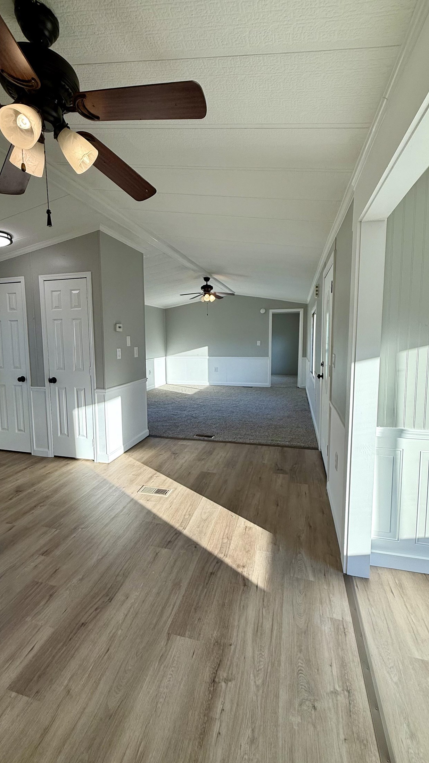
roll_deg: +1.1
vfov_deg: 99.4
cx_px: 205
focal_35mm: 16
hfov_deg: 67.0
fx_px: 324
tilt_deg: -4.9
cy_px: 372
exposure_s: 1/219
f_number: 2.2
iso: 64
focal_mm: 2.22
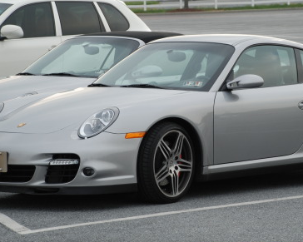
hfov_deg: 9.7
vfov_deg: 7.8
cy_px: 106
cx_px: 211
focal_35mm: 198
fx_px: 1775
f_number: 5.6
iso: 100
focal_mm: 80
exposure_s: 1/125
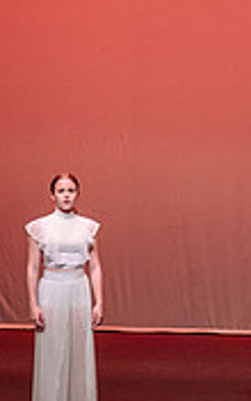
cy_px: 174
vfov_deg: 8.9
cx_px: 189
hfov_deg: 5.6
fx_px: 2572
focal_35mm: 235
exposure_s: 1/640
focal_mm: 70
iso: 1000
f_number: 2.8
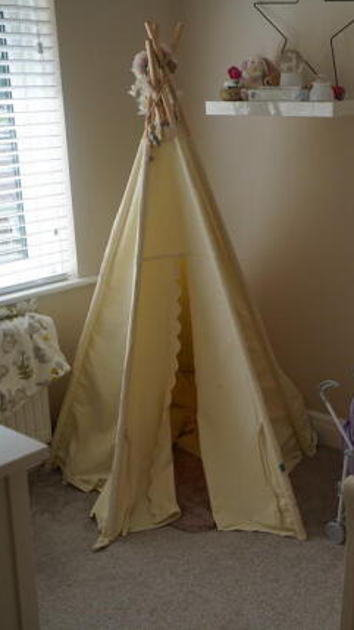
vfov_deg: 42.9
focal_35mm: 48
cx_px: 284
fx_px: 802
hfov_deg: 24.5
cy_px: 312
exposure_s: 1/100
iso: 100
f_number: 5
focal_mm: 30
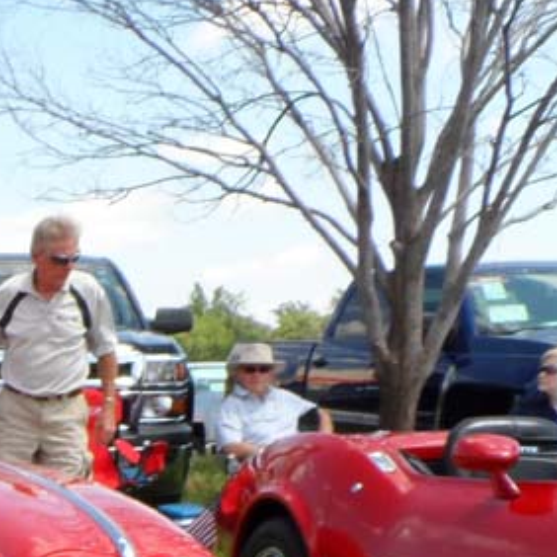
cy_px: 743
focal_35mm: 77
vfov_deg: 20.4
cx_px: -348
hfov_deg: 18.9
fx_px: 1402
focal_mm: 4
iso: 80
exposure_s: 1/250
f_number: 4.5
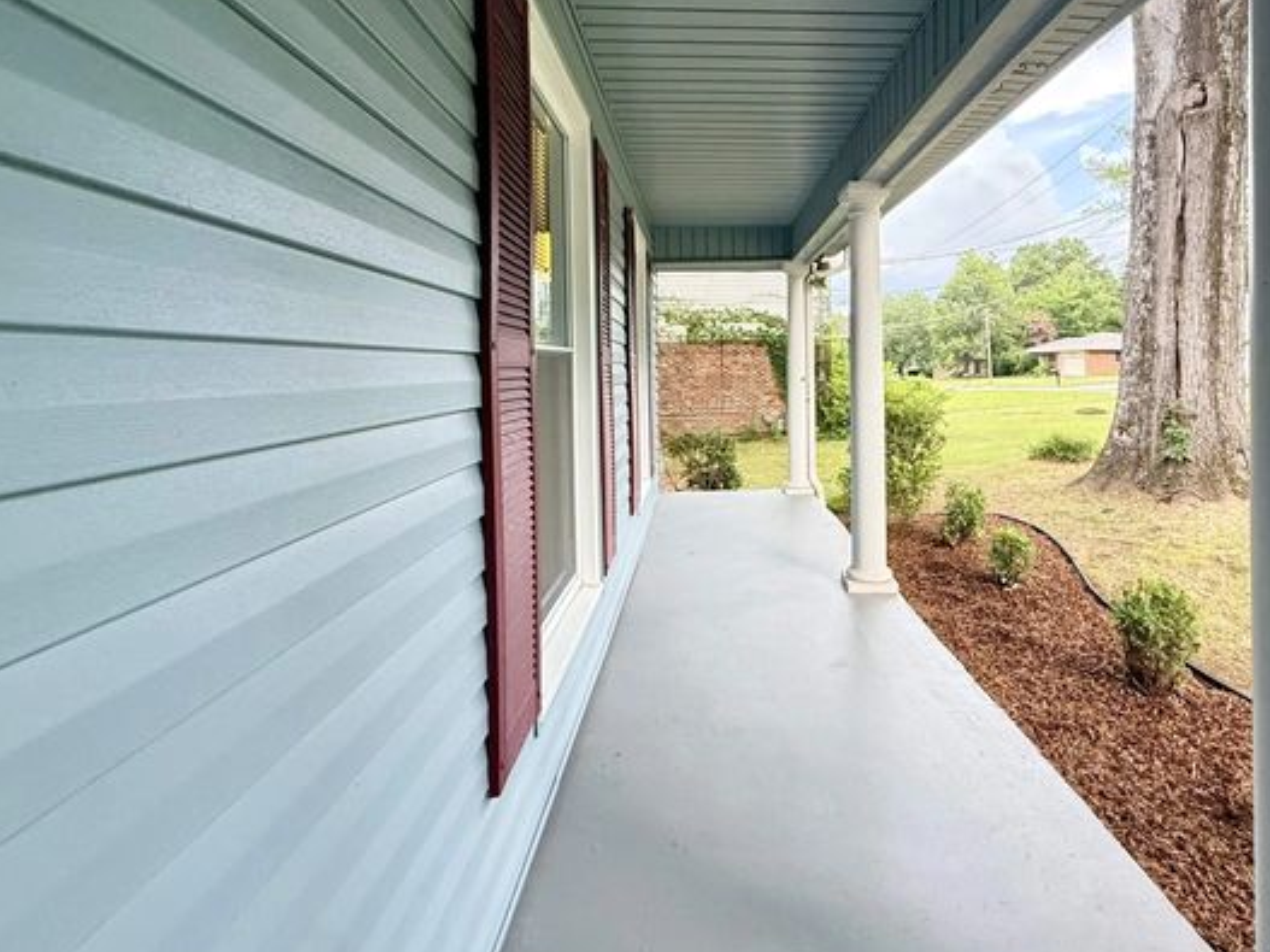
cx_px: 752
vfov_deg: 74.2
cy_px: 400
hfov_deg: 90.1
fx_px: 624
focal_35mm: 17
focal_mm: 2.22
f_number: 2.2
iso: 250
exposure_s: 1/99
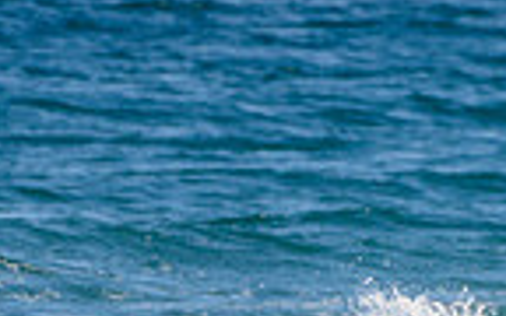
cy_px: 508
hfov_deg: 0.8
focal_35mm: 2520
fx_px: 34751
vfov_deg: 0.5
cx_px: 378
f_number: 5.6
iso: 160
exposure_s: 1/2000
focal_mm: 500
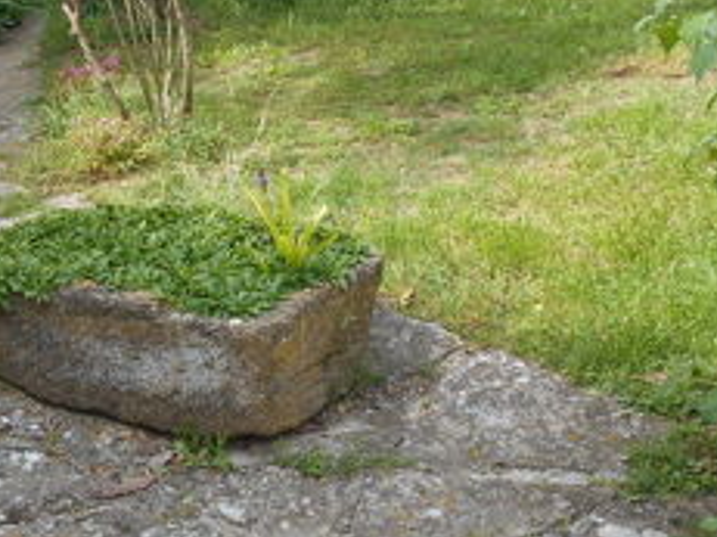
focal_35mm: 54
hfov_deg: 34.2
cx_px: 121
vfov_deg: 26.9
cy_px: 354
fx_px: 1118
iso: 80
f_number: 3.2
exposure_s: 1/160
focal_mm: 4.6
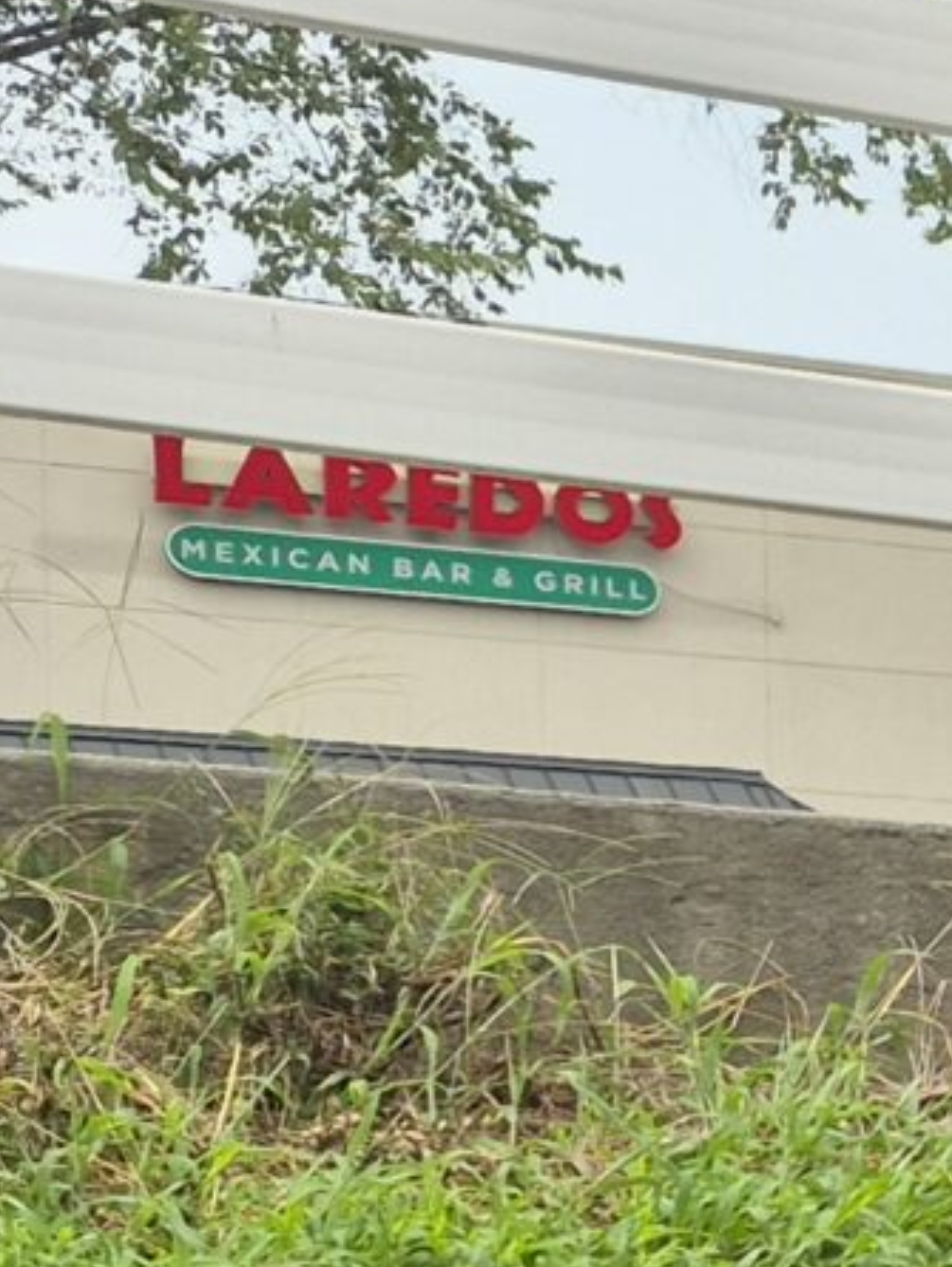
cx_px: 3515
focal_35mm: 132
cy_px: 1503
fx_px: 4836
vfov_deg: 14.5
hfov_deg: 8.1
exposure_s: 1/1116
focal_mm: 5.4
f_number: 1.8
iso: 25
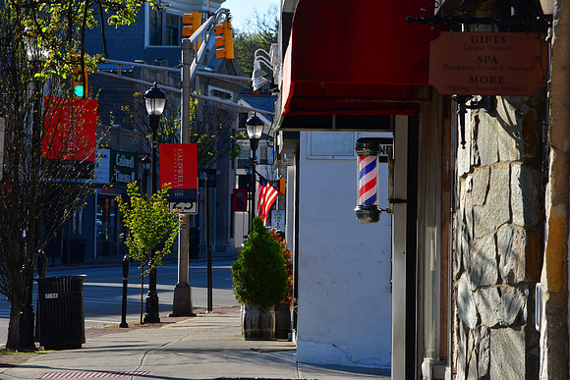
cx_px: 285
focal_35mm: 247
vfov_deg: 5.6
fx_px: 3912
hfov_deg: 8.3
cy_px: 190
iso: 250
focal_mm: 165
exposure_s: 1/100
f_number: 18
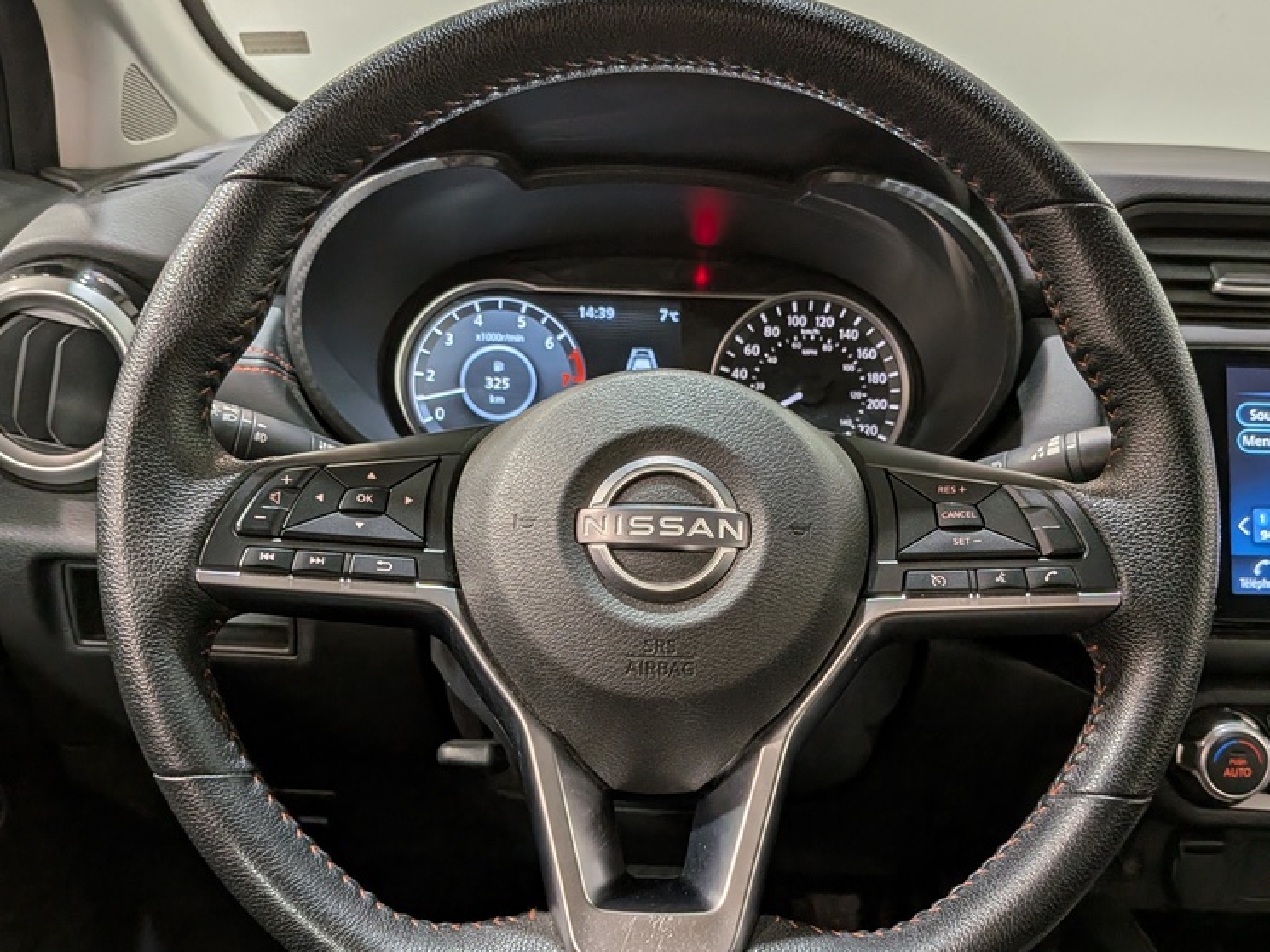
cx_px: 655
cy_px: 542
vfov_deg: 42.9
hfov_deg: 55.3
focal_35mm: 33
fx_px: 1211
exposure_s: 1/138
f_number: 1.7
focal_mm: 4.53
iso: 27
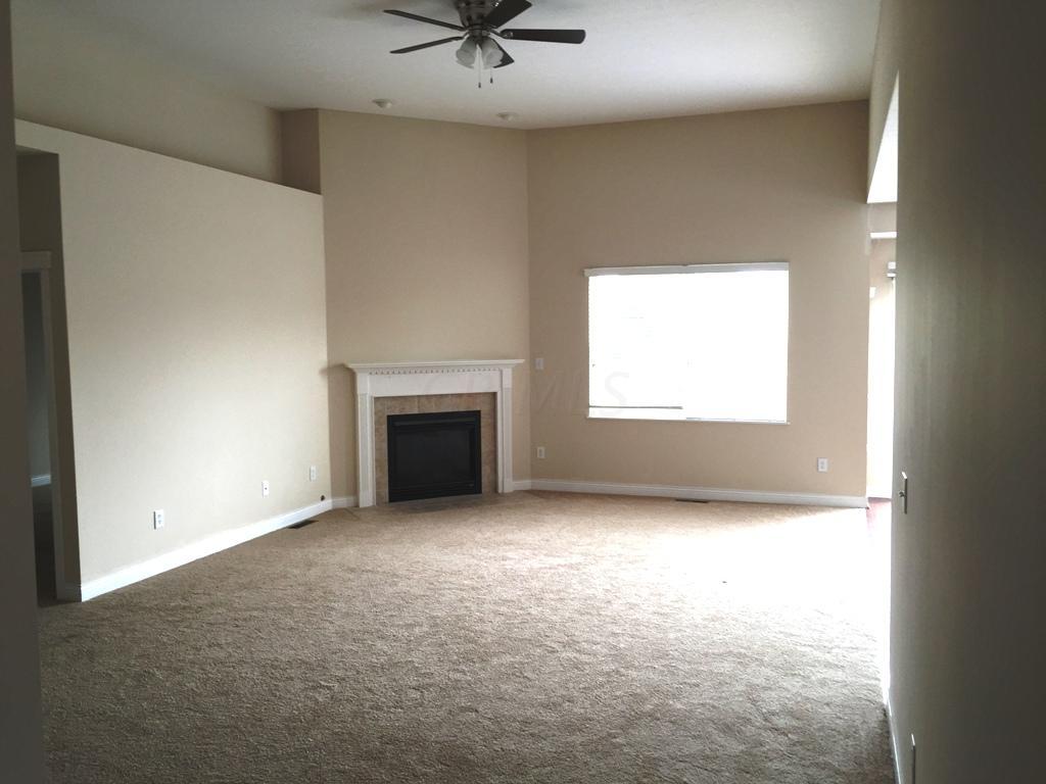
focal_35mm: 29
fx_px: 876
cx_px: 523
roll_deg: +0.4
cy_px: 392
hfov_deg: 61.7
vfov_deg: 48.2
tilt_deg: -4.9
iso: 32
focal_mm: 4.15
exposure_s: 1/40
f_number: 2.2
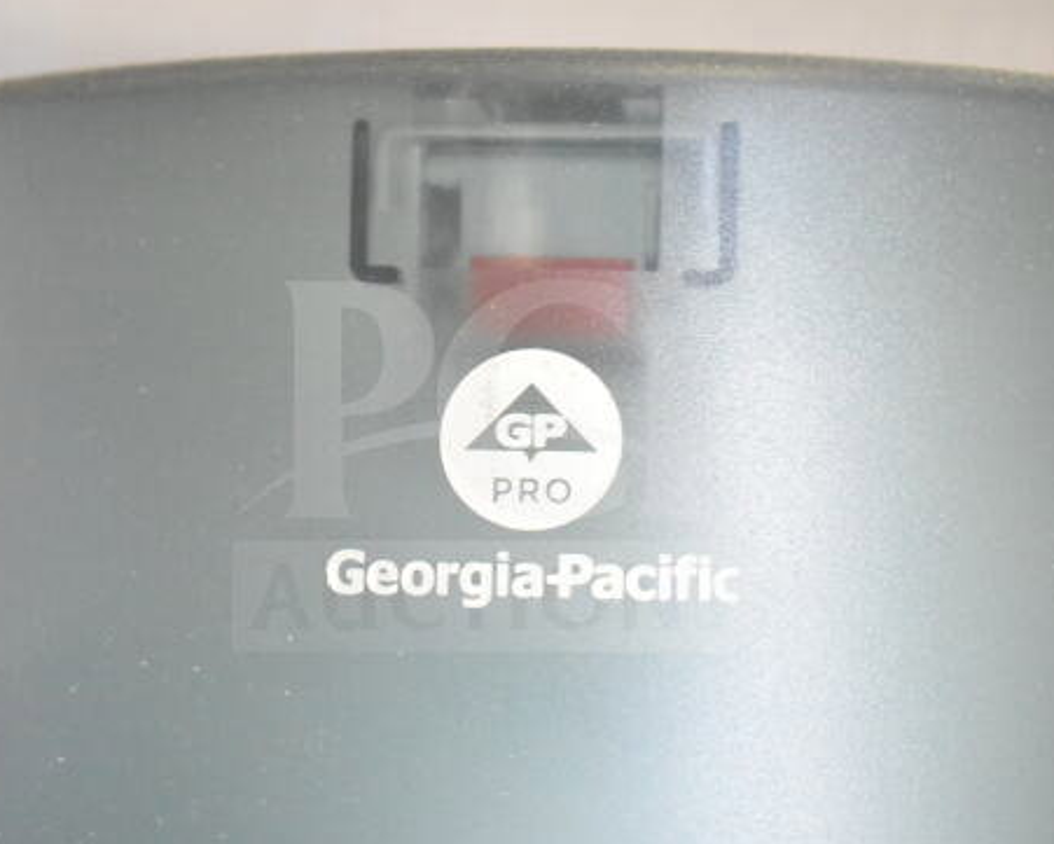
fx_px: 2496
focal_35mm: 80
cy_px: 466
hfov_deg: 23.8
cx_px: 493
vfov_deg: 19.2
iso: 9000
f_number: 5
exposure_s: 1/60
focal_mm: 42
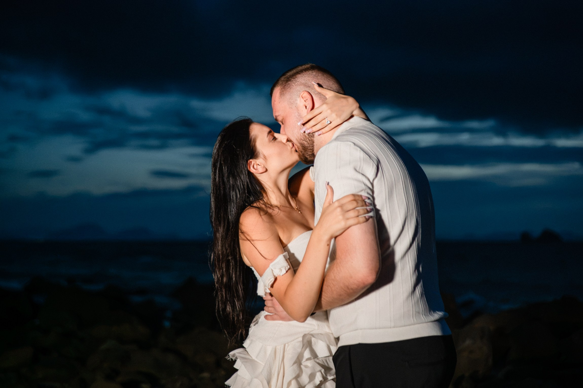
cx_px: 292
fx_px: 856
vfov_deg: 25.6
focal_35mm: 53
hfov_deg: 37.6
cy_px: 194
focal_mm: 50
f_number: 2.2
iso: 6400
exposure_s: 1/320
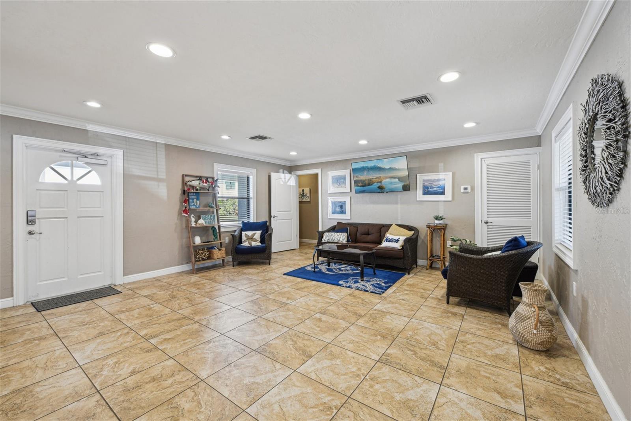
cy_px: 210
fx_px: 263
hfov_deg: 100.4
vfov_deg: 77.3
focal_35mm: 15
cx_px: 316
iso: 400
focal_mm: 15
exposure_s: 1/13
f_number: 8
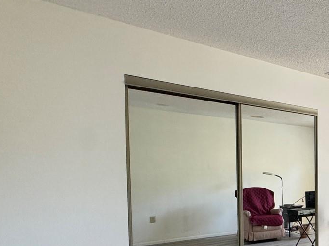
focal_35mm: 33
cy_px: 186
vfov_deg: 41.6
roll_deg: +0.8
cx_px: 383
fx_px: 314
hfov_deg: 40.9
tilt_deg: -2.5
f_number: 2.2
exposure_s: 1/99
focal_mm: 2.22
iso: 320
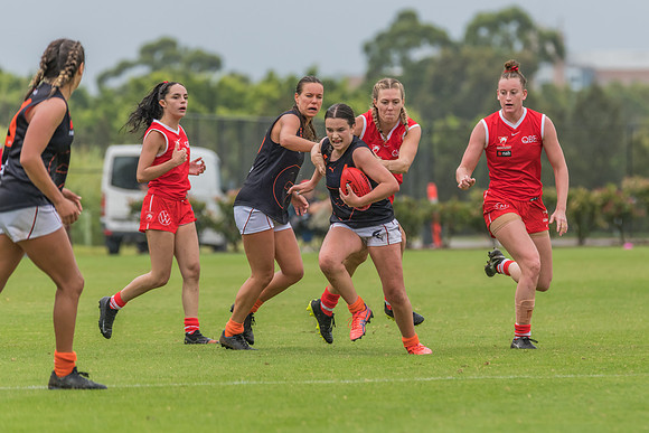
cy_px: 202
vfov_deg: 2.8
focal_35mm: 483
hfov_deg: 4.3
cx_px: 436
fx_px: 8717
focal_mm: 360
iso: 500
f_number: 6
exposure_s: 1/1250
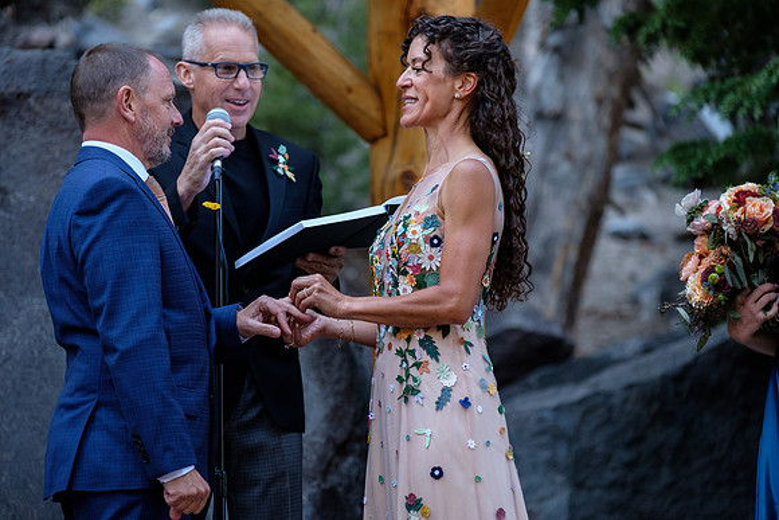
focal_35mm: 179
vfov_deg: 7.7
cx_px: 390
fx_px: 3874
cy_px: 260
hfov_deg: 11.5
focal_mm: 119.2
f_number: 3.2
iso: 640
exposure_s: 1/140
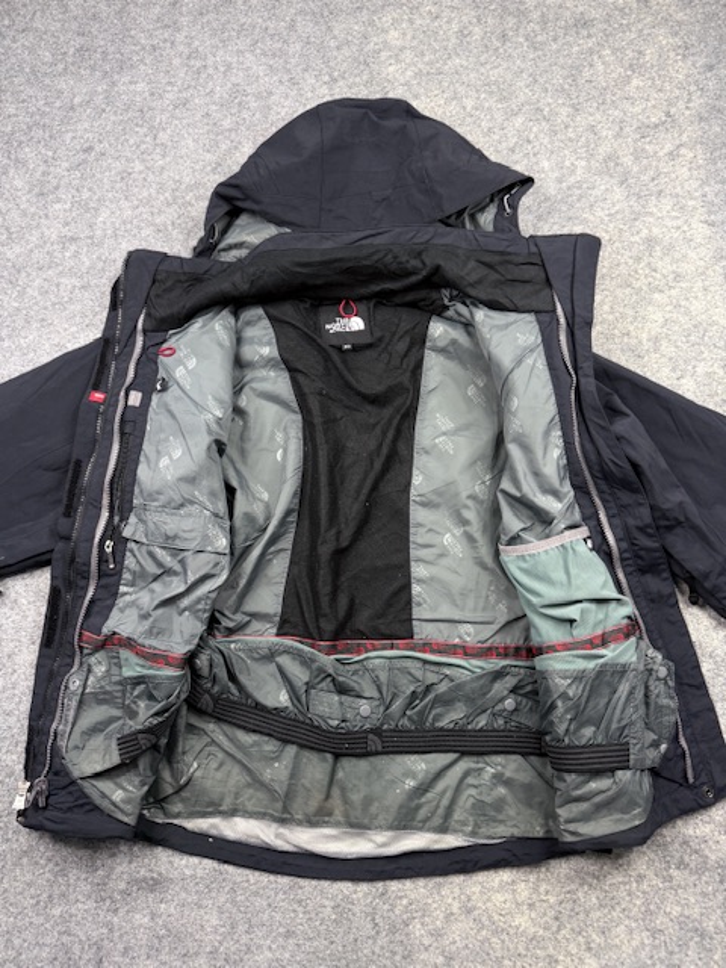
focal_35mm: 24
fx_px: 671
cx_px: 363
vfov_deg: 71.6
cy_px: 484
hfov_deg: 56.8
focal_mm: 6.76
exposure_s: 1/100
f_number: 1.78
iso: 125
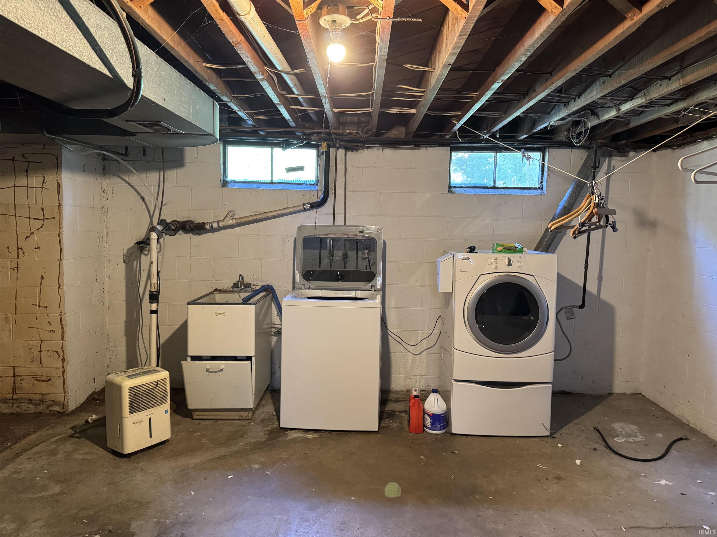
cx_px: 358
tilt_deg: -4.9
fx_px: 497
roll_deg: -1.6
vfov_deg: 56.8
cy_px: 268
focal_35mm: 24
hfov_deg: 71.6
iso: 640
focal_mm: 6.76
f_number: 1.78
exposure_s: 1/60
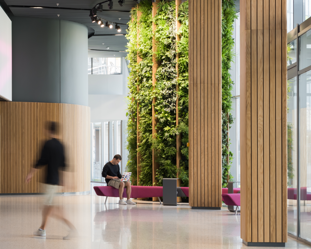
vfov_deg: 18.4
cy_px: 82
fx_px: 764
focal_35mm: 83
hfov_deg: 22.7
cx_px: 65
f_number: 11
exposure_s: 1/6
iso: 250
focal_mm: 45
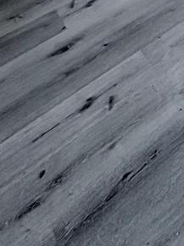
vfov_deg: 18.8
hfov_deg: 17.7
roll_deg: +1.0
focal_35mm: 58
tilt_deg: -9.6
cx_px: 368
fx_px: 412
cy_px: -254
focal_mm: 2.22
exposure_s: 1/143
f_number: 2.2
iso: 50
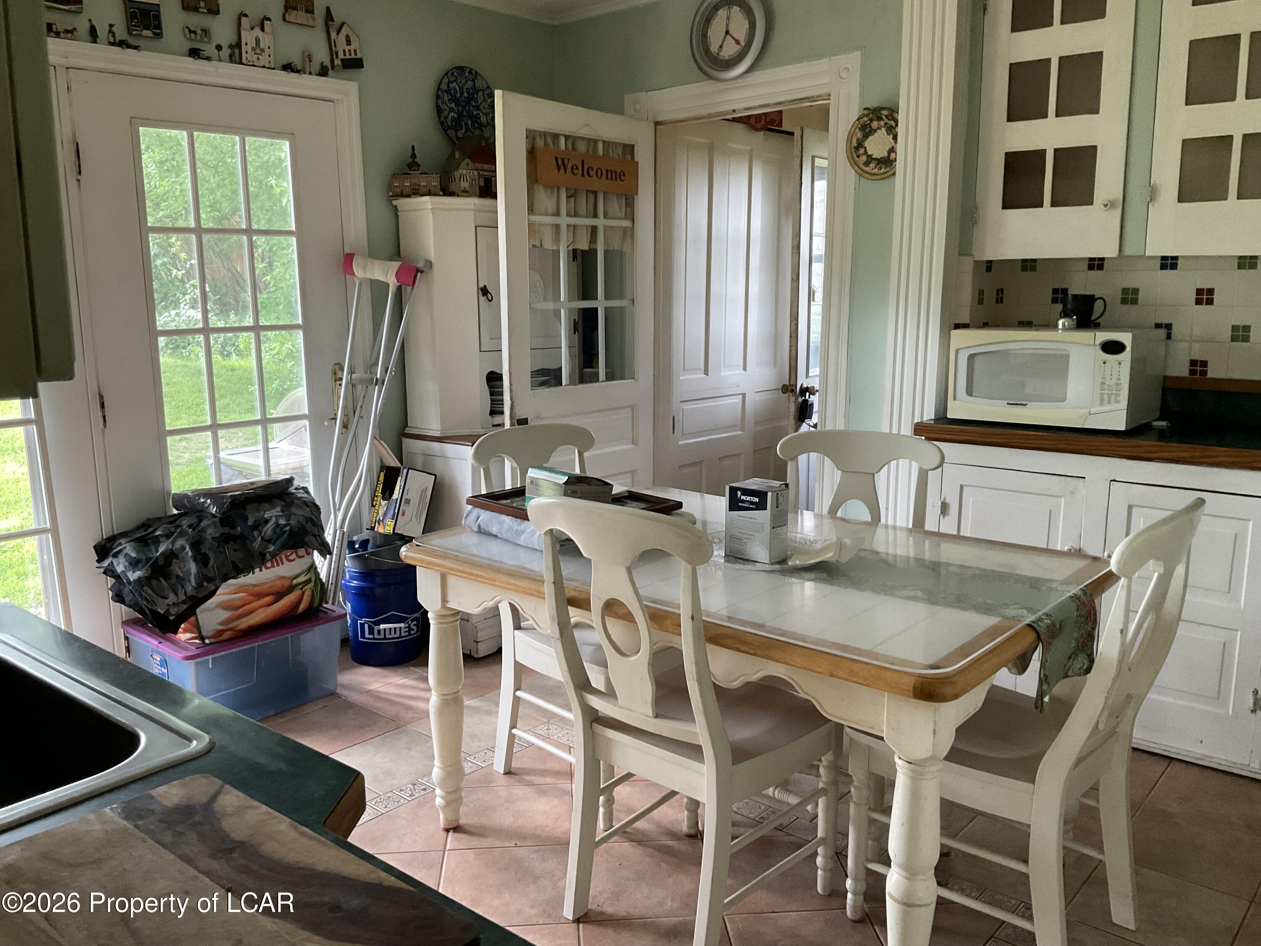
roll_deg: +0.3
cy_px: 473
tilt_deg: -10.4
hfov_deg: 61.7
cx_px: 630
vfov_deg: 48.2
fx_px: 1056
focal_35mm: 29
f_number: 1.8
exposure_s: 1/60
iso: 125
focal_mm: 3
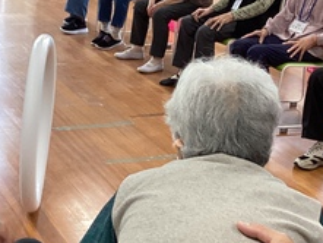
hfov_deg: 23.2
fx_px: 784
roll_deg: -4.4
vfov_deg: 17.6
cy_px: 129
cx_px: 124
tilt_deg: -21.3
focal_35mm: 84
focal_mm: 3.3
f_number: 2.4
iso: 100
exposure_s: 1/60
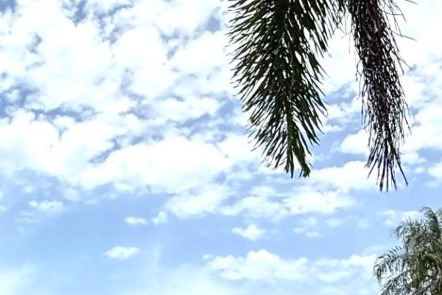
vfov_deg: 20.1
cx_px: -3
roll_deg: -1.8
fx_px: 798
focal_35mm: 65
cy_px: 311
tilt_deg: +7.7
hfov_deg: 28.9
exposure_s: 1/4425
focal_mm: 2.22
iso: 50
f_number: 2.2
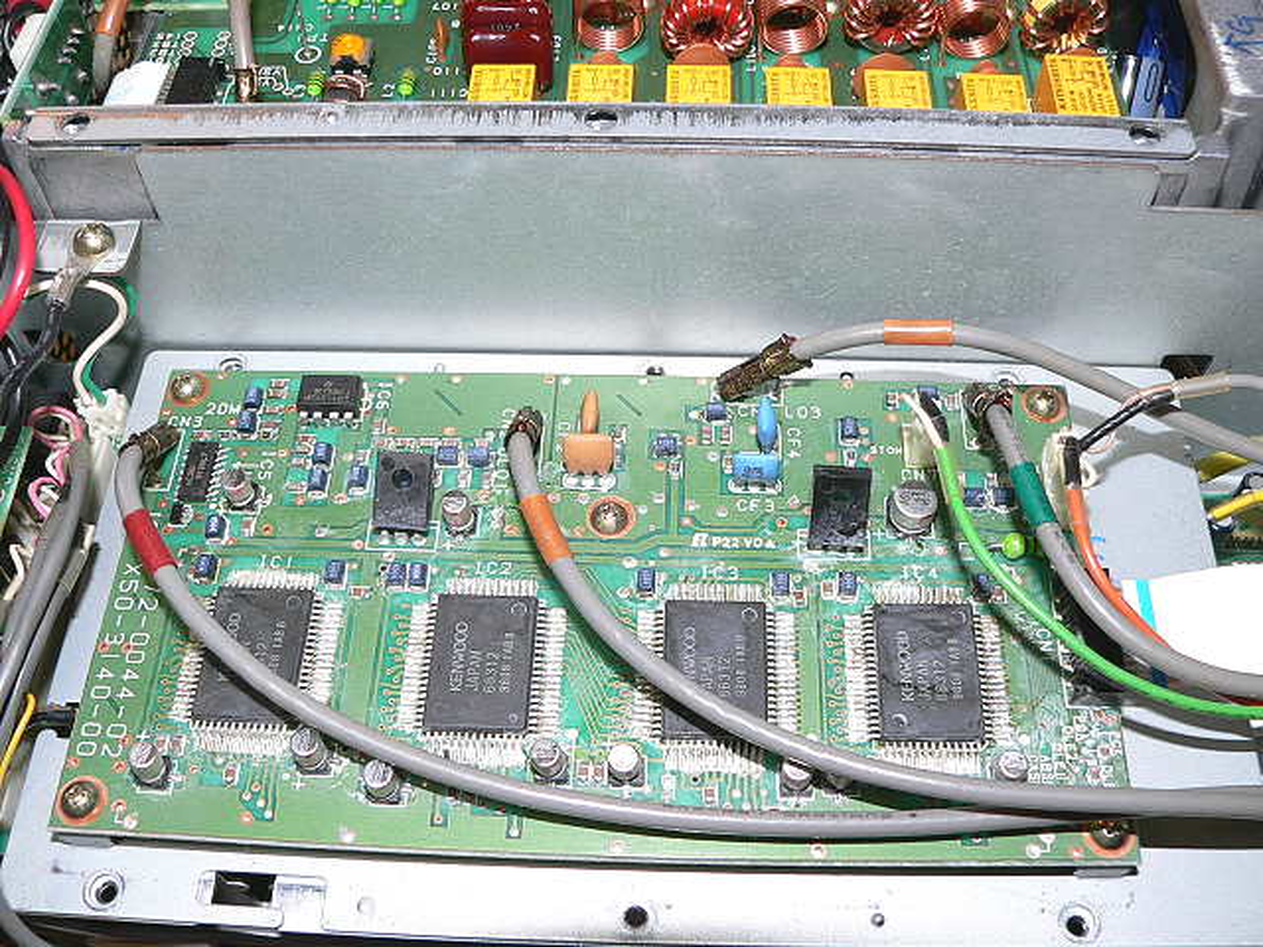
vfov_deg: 39.7
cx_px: 632
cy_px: 474
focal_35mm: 36
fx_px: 1313
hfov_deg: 51.4
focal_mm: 6
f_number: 4
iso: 100
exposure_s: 1/50
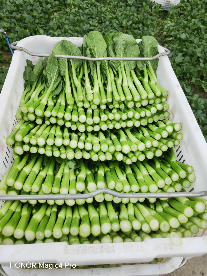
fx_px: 215
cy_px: 138
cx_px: 104
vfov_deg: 65.3
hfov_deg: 51.3
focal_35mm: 27
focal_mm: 5.53
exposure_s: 1/1500
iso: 50
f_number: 1.8
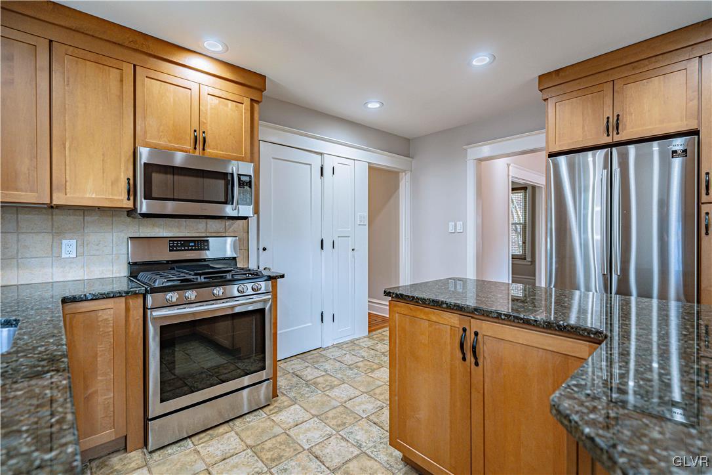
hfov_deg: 96.7
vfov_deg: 73.7
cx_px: 356
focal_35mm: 16
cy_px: 238
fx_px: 316
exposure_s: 1/400
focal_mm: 16
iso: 800
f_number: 4
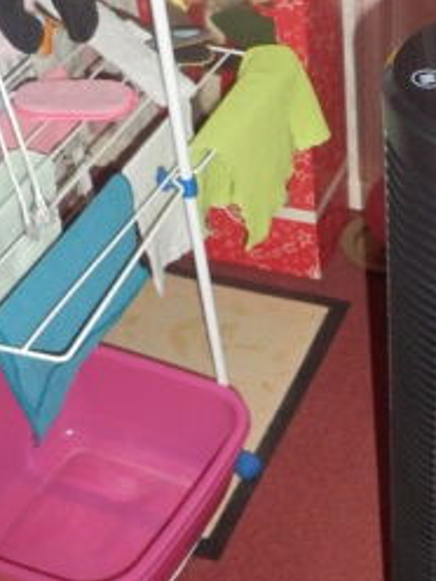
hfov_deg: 22.3
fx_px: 1041
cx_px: 478
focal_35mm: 62
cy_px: 504
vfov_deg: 30.1
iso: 400
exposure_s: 1/30
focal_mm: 4.2
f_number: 3
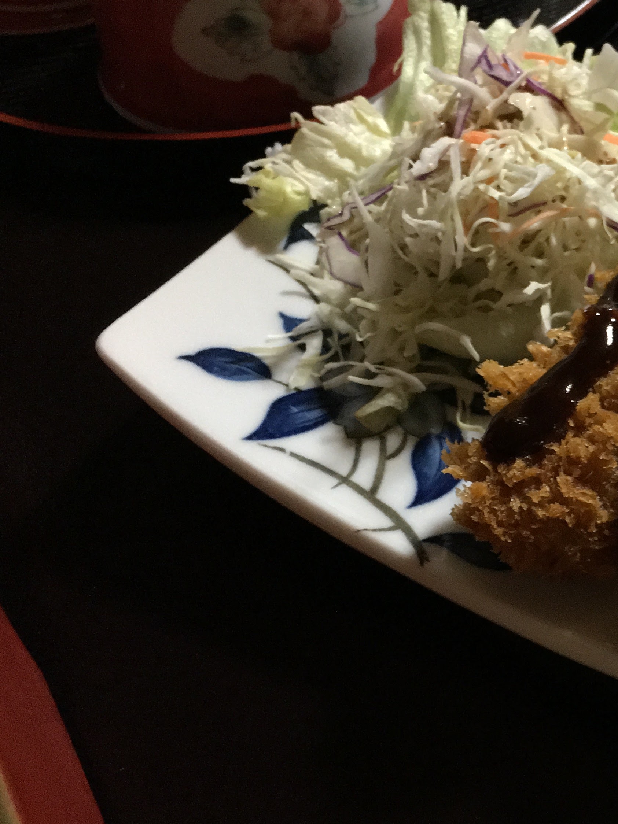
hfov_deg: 25.6
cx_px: 704
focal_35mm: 52
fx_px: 1238
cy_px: 403
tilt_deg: -48.2
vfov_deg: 36.8
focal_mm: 4.15
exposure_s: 1/15
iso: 250
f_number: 2.2
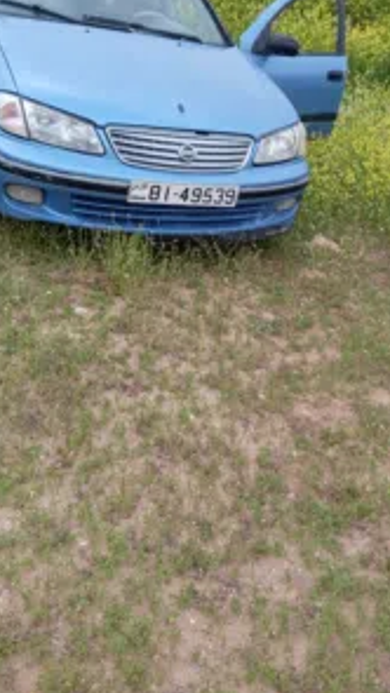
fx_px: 735
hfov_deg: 29.3
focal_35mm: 40
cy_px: 241
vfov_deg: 49.7
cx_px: 289
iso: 173
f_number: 1.8
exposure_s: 1/100
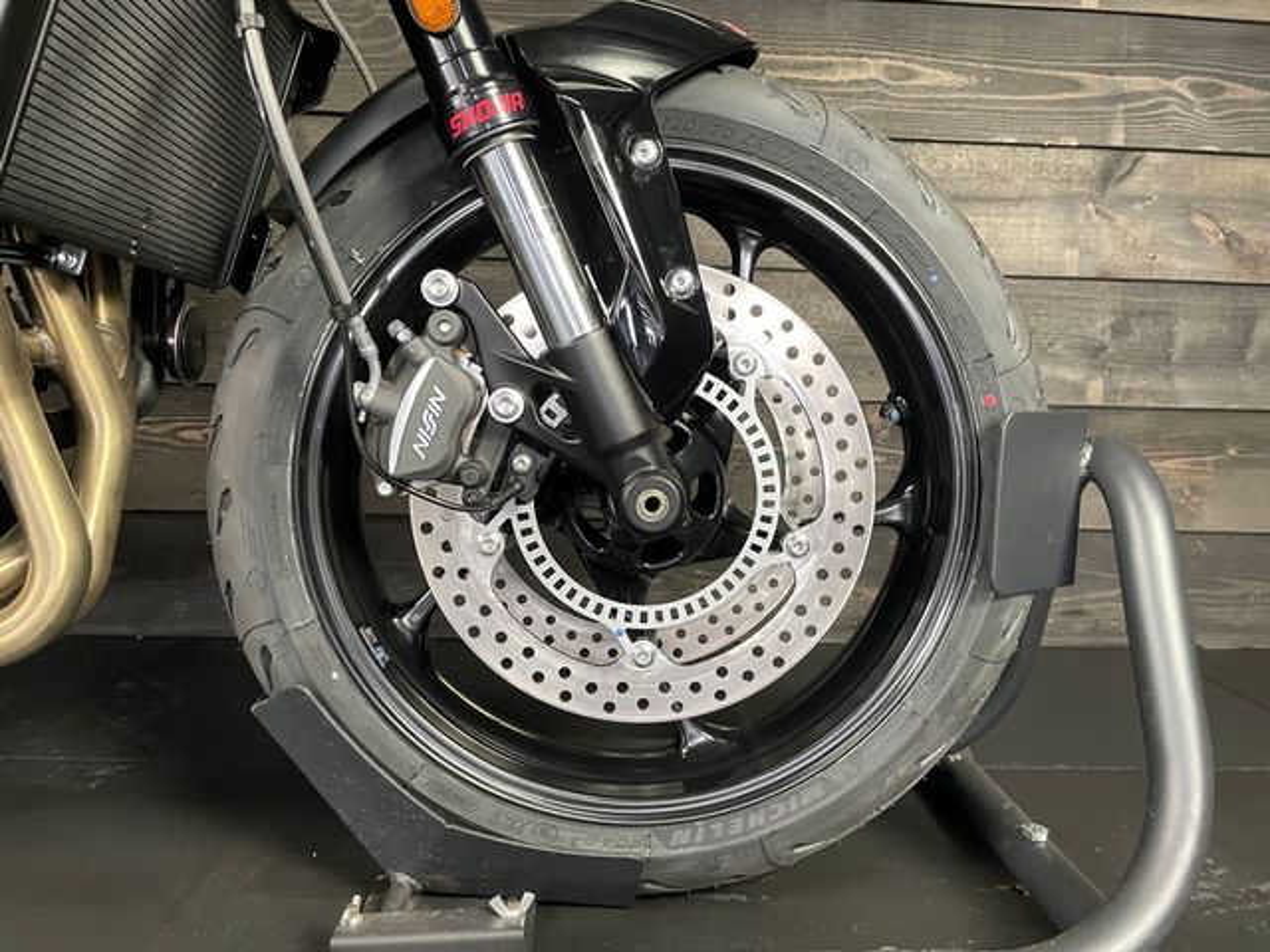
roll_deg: -0.7
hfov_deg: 67.3
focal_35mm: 26
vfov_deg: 53.1
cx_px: 635
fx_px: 954
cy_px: 476
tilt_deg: -6.3
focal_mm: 4.2
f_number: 1.6
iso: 400
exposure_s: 1/50
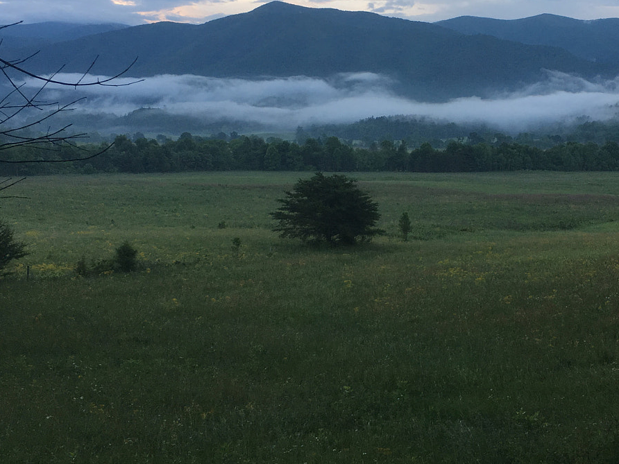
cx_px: 421
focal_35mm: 52
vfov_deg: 27.9
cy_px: 175
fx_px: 930
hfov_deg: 36.4
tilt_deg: -3.1
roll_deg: -1.4
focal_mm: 4.15
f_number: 2.2
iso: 40
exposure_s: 1/120
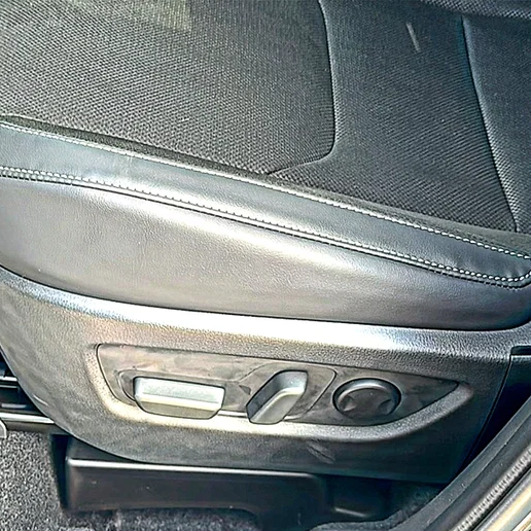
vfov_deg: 35.4
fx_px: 833
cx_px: 221
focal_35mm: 48
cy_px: 269
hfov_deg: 35.3
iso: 64
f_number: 1.78
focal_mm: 6.86
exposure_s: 1/92
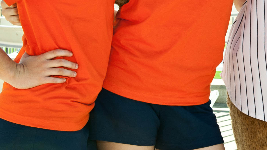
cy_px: -68
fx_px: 1055
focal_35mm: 149
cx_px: 356
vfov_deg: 8.0
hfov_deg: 13.8
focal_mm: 40
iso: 400
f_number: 9
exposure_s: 1/200
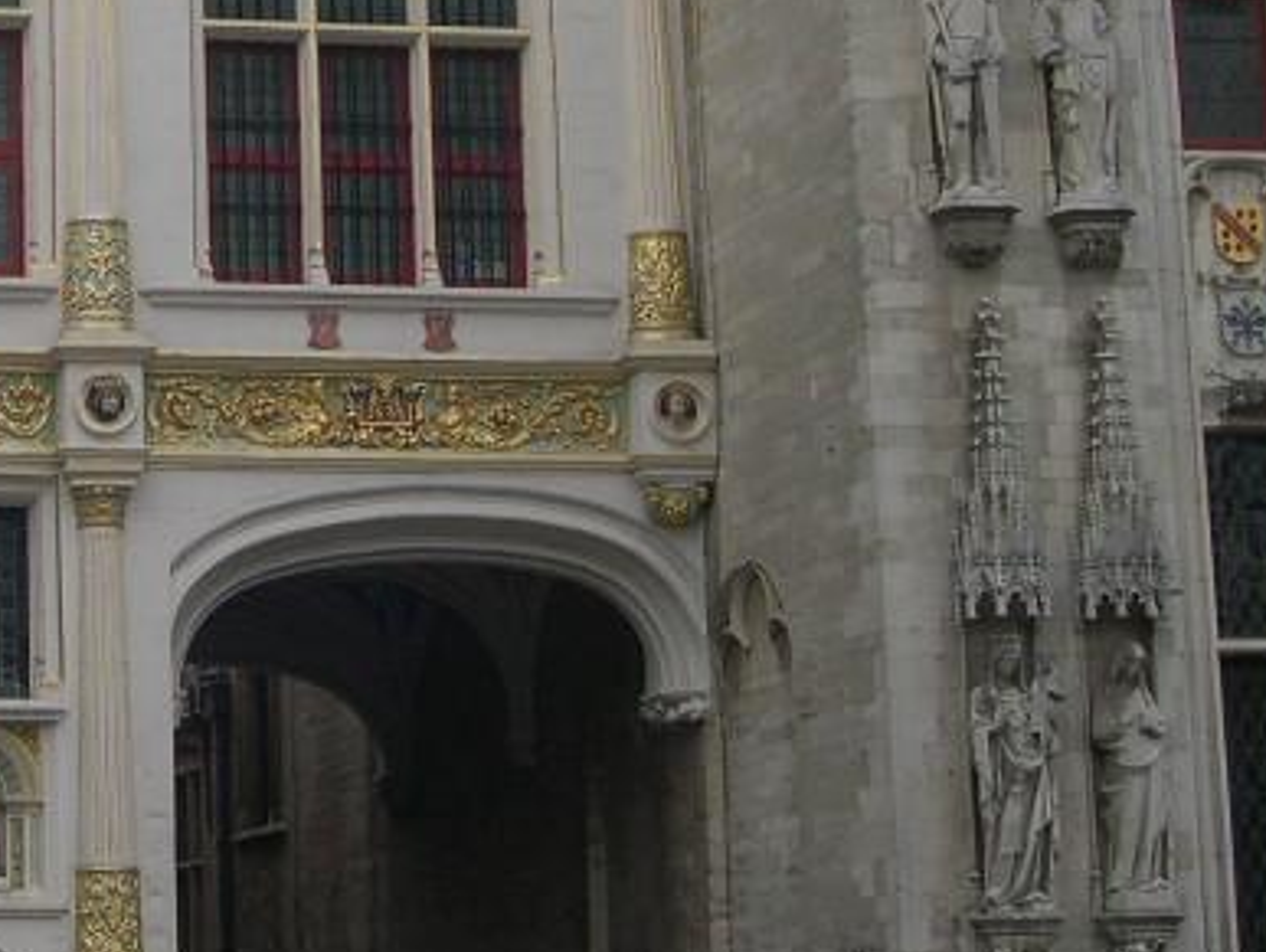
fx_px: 4063
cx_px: -150
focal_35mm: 111
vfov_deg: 13.2
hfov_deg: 17.1
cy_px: -20
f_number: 8
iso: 100
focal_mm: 9
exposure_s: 1/137
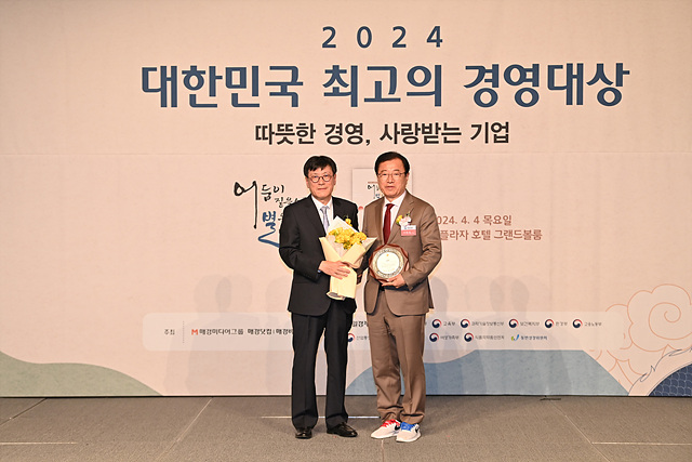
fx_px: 1653
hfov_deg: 23.6
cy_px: 231
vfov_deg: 15.9
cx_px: 346
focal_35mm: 86
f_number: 4
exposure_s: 1/100
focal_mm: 86
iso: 1250
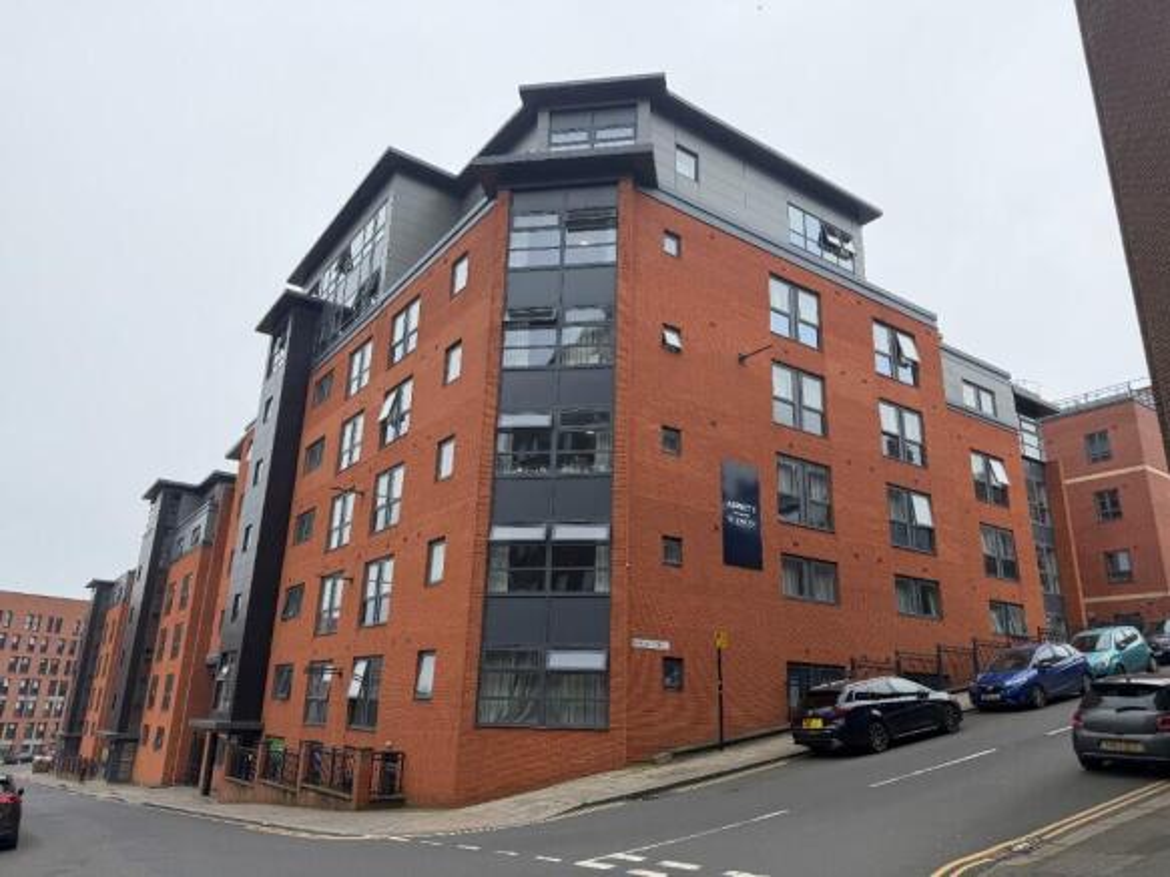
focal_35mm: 24
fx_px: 811
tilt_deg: +18.5
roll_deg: -2.8
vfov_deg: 56.8
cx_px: 585
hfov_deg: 71.6
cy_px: 438
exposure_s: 1/1464
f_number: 1.78
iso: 80
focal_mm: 6.76
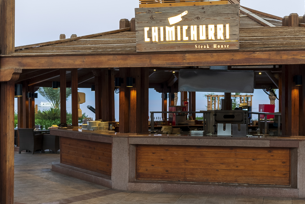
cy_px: 98
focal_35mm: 64
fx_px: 543
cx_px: 148
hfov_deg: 31.4
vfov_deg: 21.3
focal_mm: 31
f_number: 2.8
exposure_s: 1/25
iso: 125
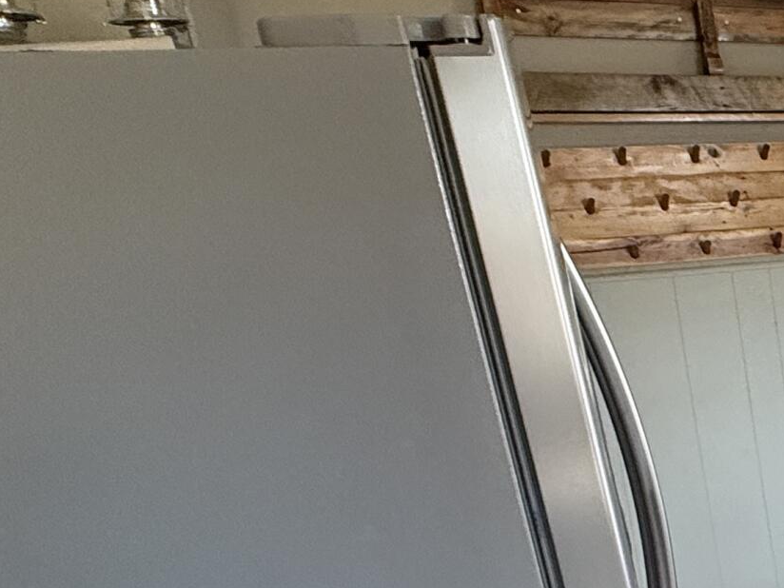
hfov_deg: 24.2
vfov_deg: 28.3
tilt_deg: -11.9
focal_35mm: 51
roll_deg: +2.6
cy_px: 403
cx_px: 1303
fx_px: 1155
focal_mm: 2.22
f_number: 2.2
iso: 500
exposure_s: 1/60
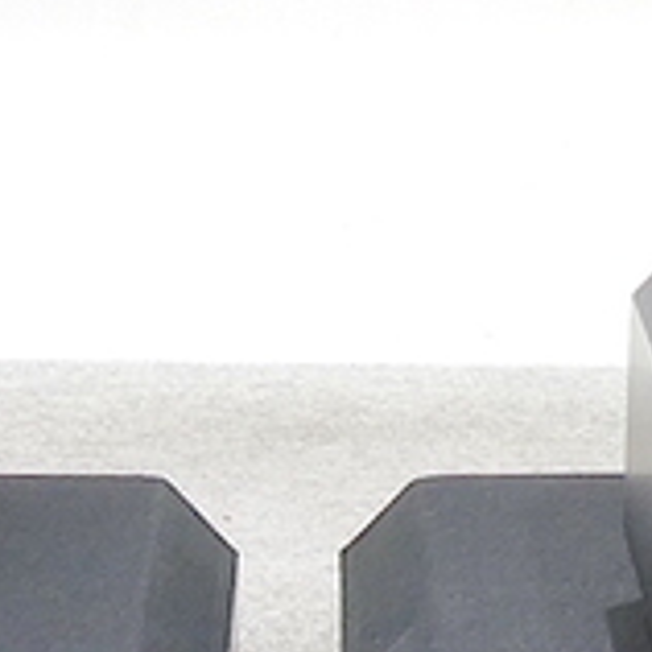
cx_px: 272
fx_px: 4006
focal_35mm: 188
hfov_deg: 9.3
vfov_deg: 9.0
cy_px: 1081
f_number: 3.7
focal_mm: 6.3
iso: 200
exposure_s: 1/10
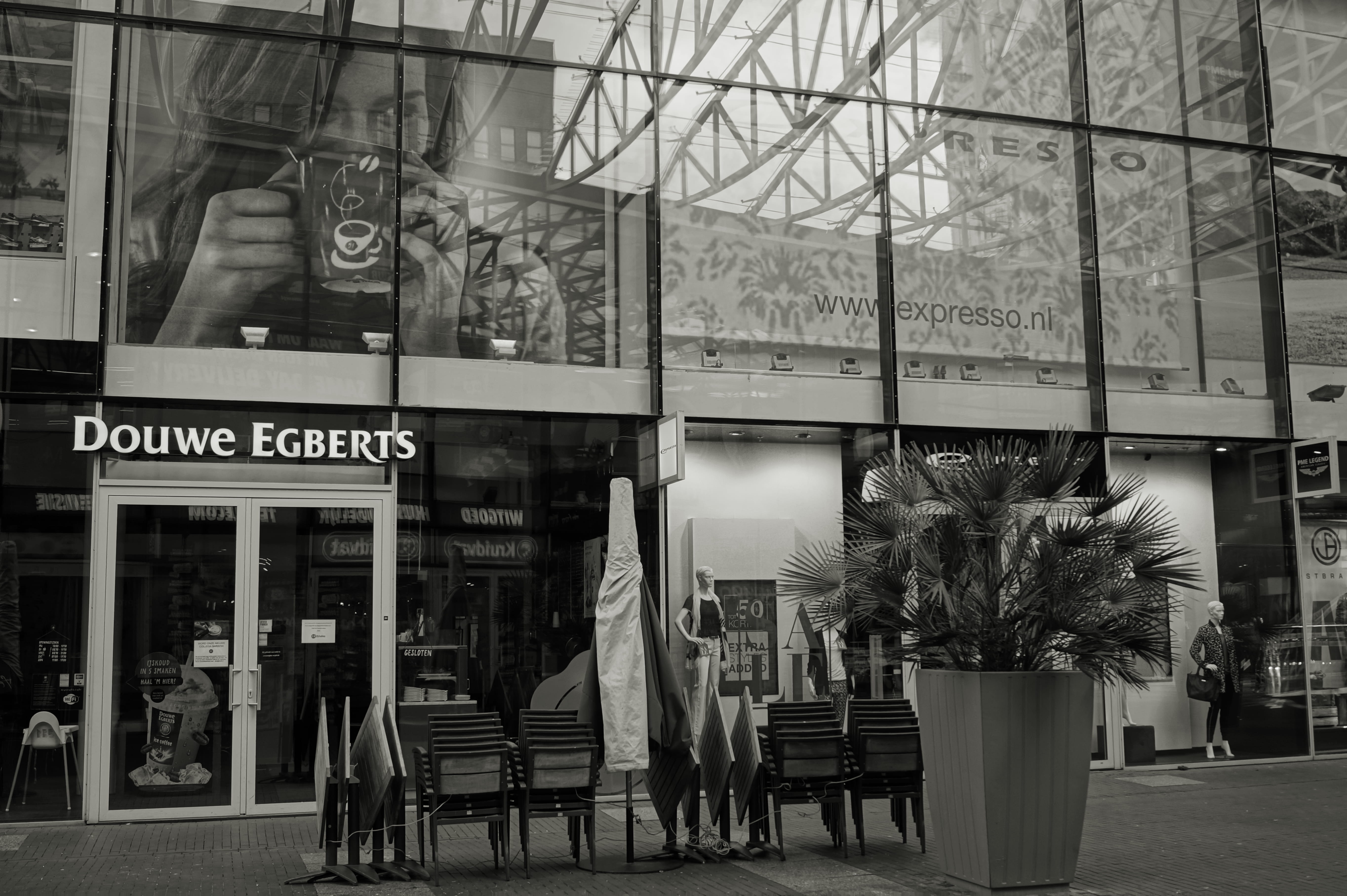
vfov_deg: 36.8
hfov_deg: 53.2
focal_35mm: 36
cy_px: 448
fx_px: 1346
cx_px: 674
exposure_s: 1/60
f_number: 4
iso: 100
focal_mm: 24
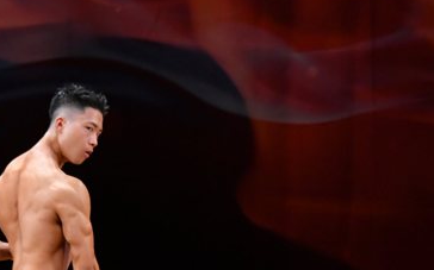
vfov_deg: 2.8
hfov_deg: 4.5
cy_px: 272
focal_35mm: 471
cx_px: 126
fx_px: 5568
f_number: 5.6
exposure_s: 1/400
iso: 3200
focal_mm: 145
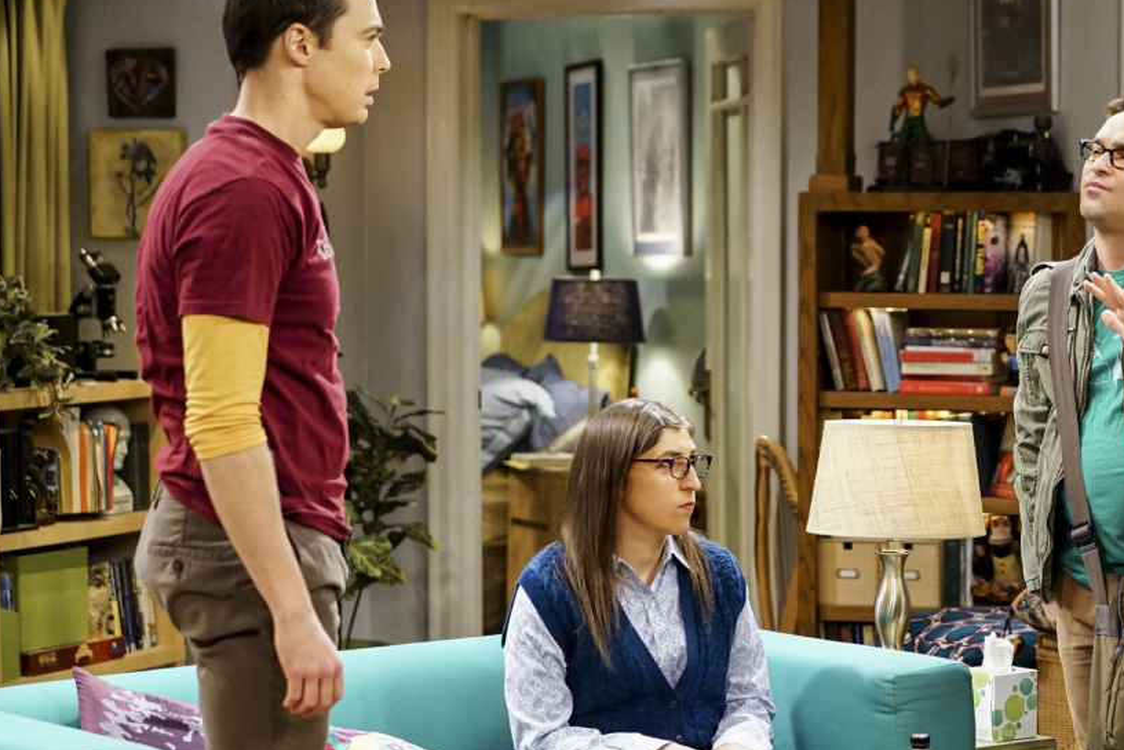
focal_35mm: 103
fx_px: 3216
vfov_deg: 13.3
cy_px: 426
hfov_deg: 19.7
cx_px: 776
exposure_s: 1/160
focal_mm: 70
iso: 5000
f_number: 3.5
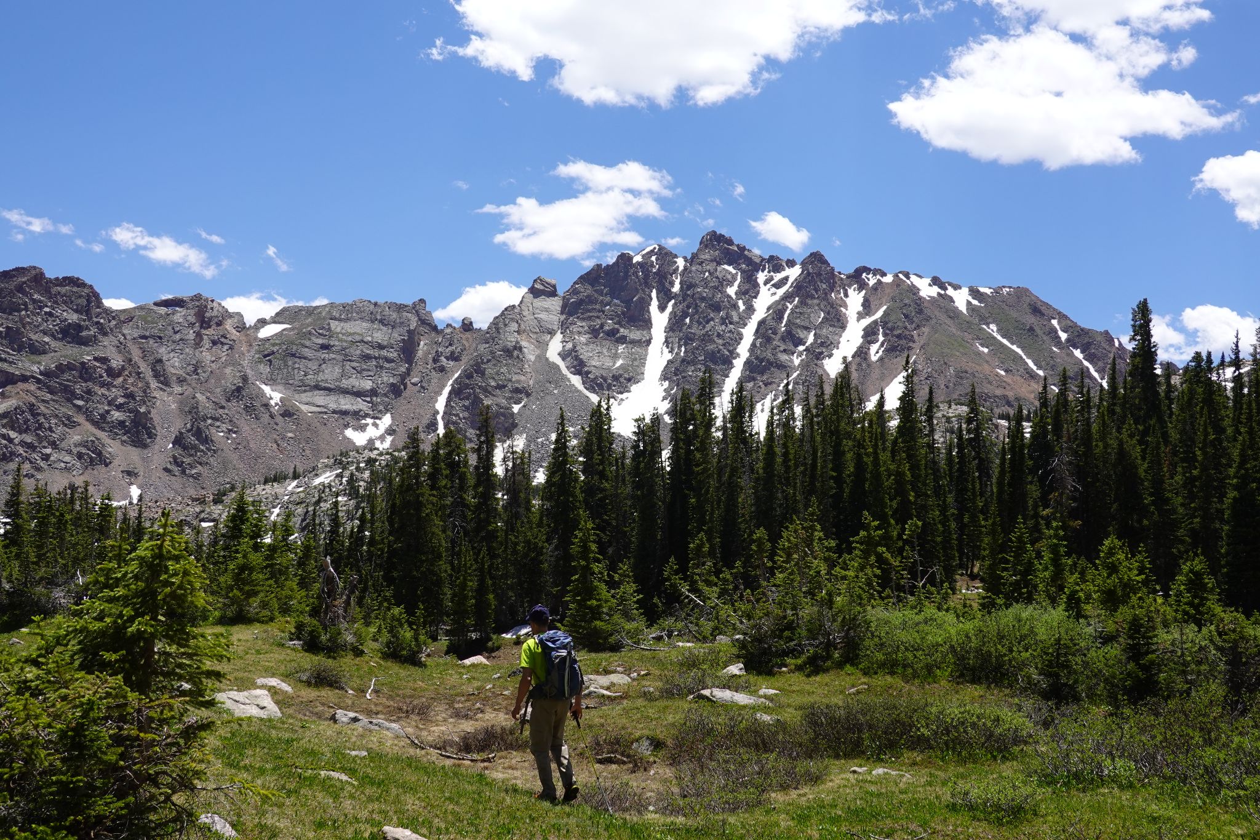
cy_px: 420
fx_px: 1400
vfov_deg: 33.4
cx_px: 630
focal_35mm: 40
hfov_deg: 48.5
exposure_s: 1/400
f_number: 5.6
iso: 100
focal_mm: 14.99
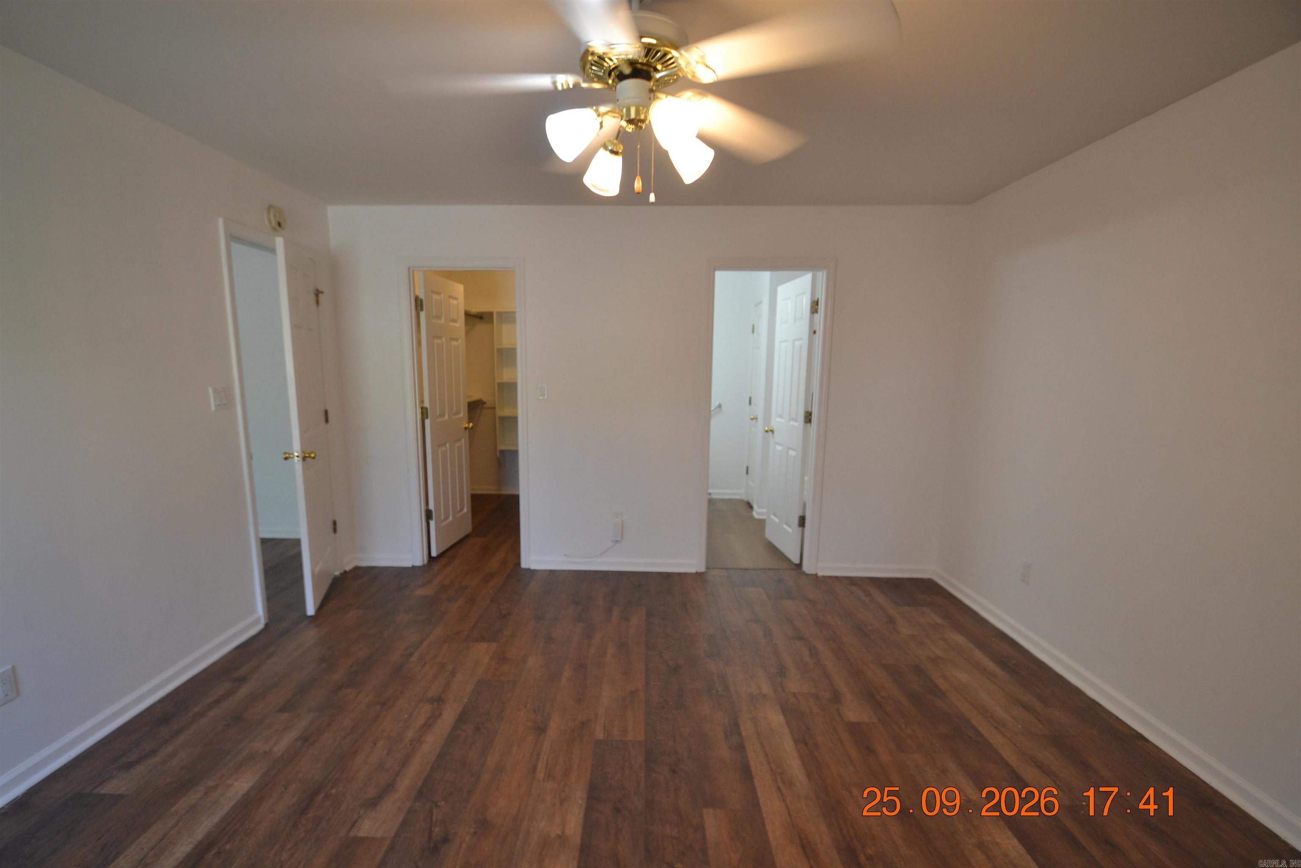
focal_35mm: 15
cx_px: 650
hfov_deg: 100.4
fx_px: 542
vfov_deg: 77.3
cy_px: 434
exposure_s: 1/80
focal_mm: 10
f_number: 4.5
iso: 400
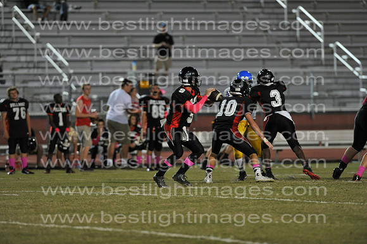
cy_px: 122
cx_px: 184
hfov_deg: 6.9
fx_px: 3056
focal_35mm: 300
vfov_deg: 4.6
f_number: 4
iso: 4000
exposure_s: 1/400
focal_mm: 300
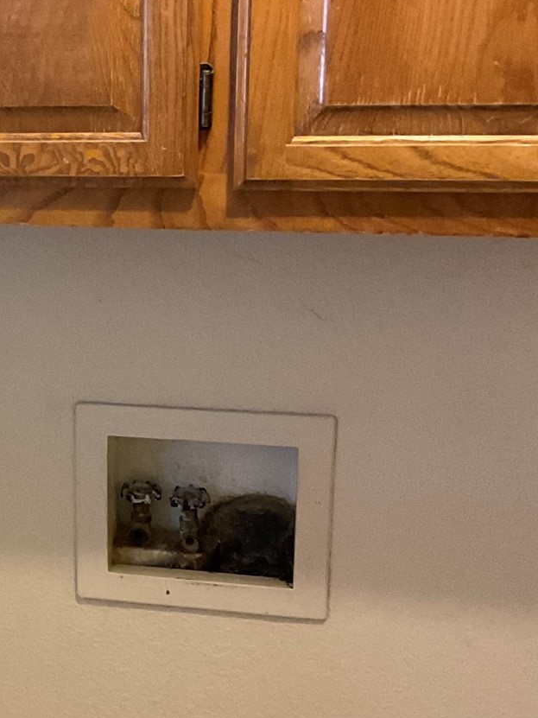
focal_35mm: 67
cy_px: 355
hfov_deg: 20.8
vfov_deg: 29.0
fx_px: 1389
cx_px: -70
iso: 250
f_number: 1.8
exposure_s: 1/40
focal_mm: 3
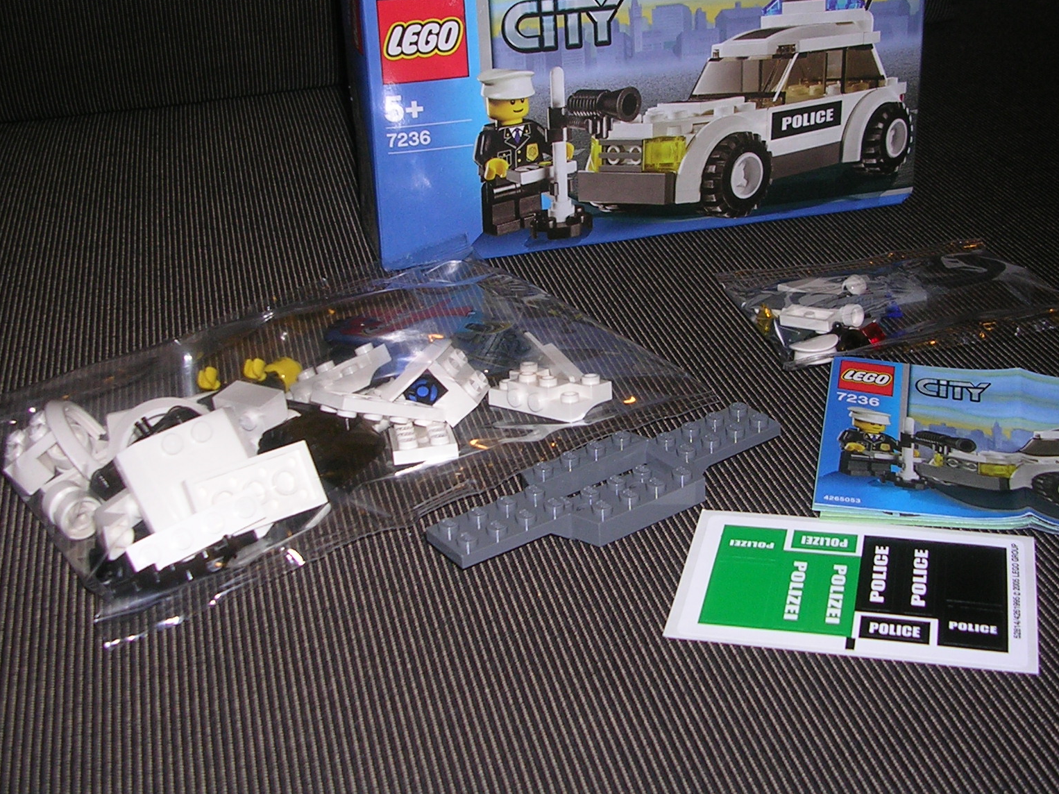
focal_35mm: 51
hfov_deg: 37.4
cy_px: 275
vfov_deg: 28.4
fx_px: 1560
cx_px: 609
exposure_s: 1/60.1
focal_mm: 5.8
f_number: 2.8
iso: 50
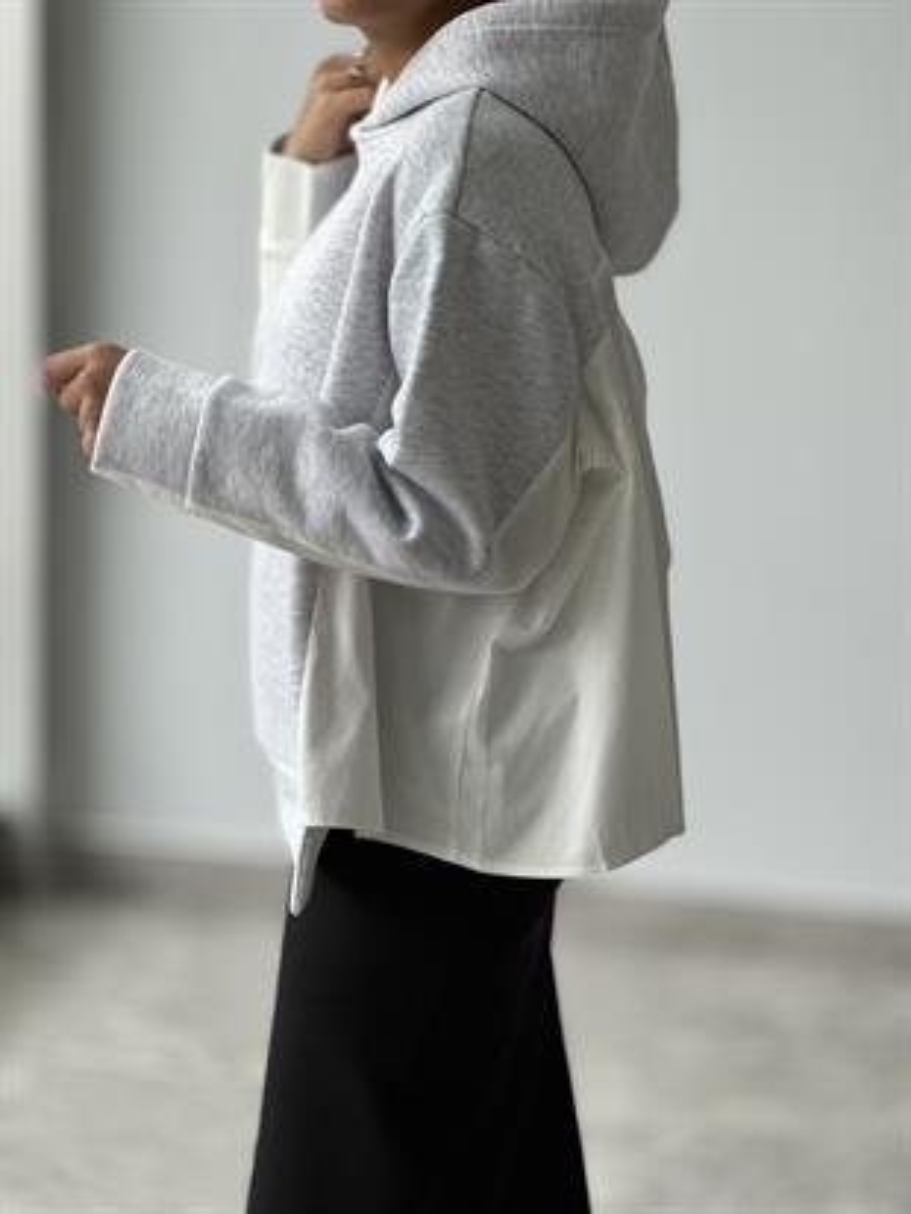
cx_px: 456
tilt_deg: -13.3
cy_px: 607
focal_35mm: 77
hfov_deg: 19.1
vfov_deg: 25.3
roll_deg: -2.0
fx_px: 2701
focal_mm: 9
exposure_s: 1/121
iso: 125
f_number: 2.8
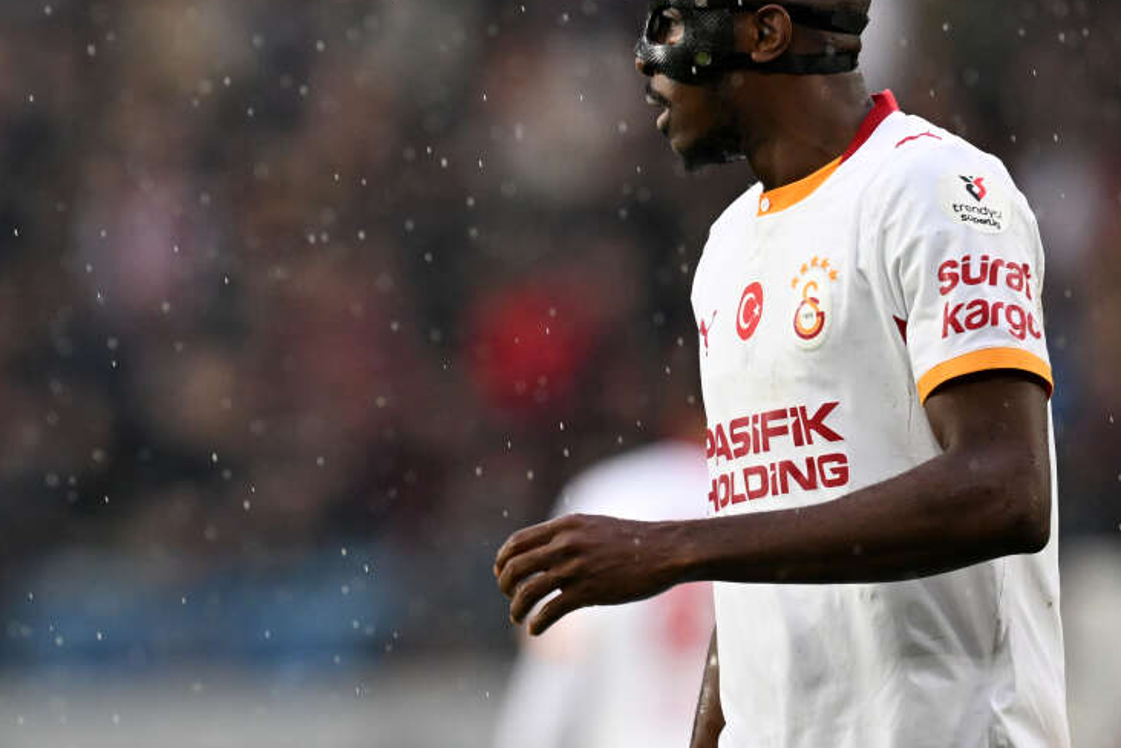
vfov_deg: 1.3
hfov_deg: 2.0
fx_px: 32662
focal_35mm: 1049
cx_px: 354
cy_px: 215
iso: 1250
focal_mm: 400
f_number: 3.2
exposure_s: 1/1250
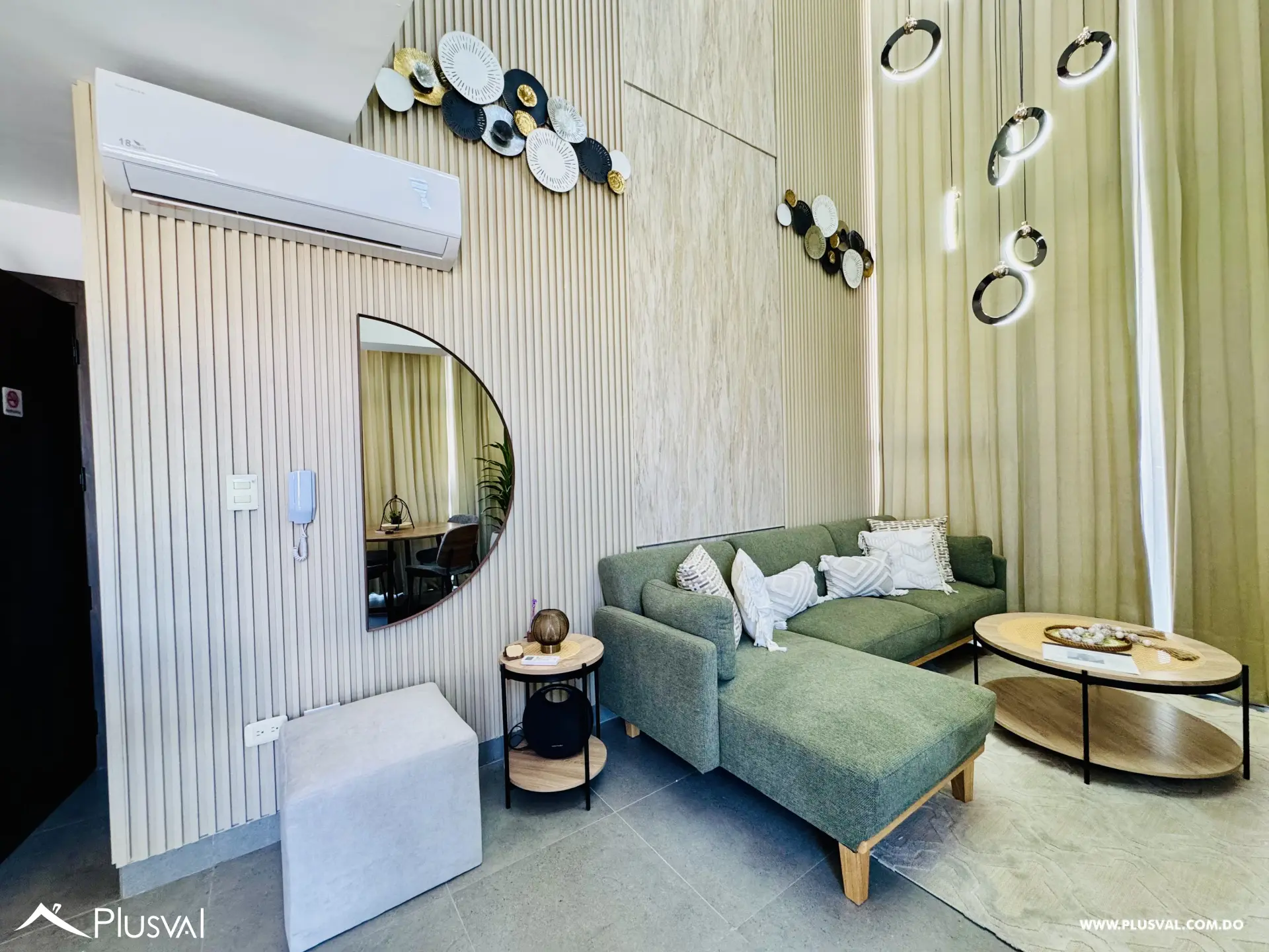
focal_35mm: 14
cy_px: 476
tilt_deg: -1.8
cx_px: 634
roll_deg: +1.6
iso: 250
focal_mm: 2.22
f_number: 2.2
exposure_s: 1/120
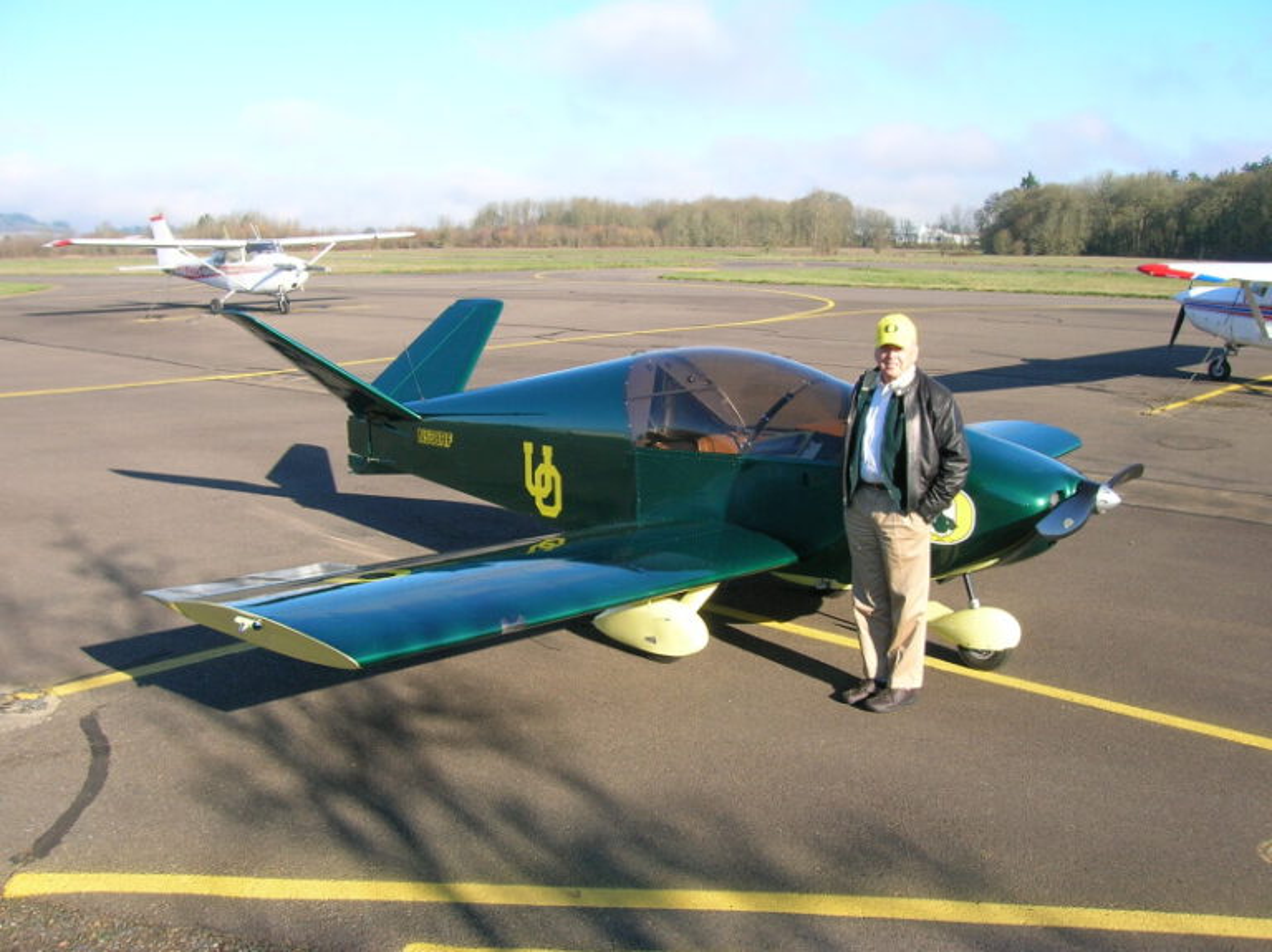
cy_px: 476
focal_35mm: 34
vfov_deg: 41.8
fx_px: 1249
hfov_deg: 54.0
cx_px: 636
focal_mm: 5.7
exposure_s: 1/232
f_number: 4.9
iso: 71
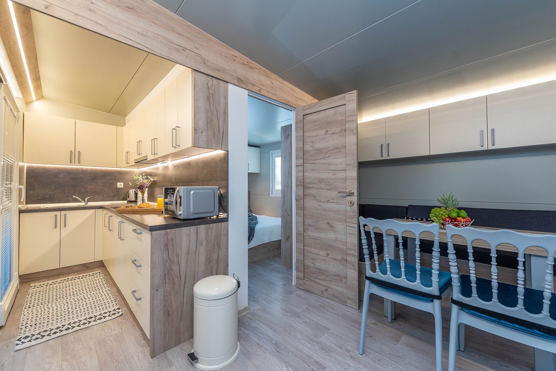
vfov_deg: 81.2
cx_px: 278
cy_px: 186
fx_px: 216
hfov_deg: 104.2
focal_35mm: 14
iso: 400
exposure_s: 1/25
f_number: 5.6
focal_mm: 14
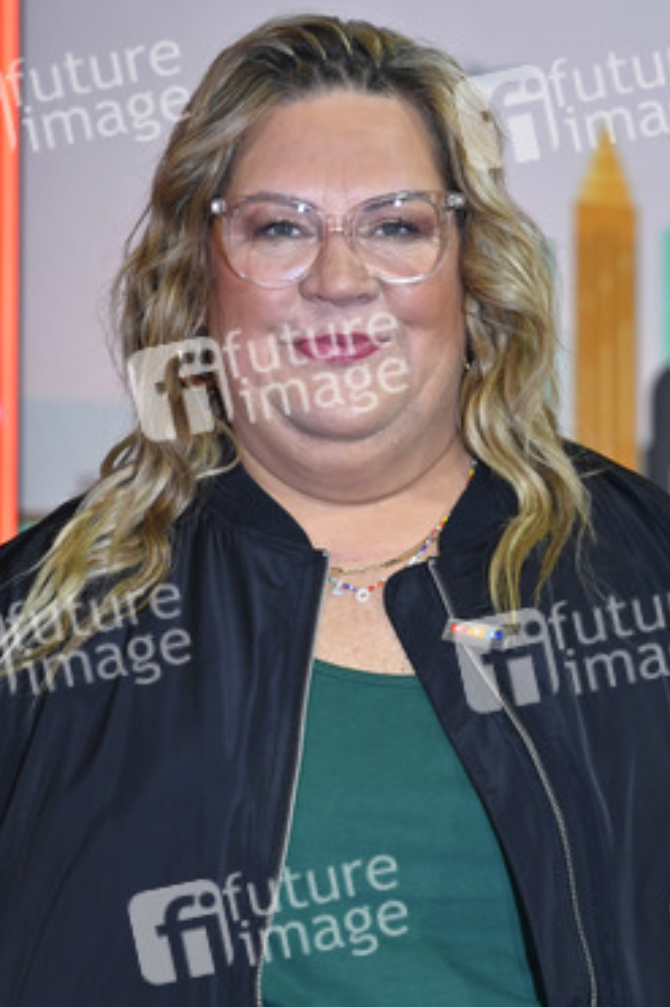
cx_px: 347
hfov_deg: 24.2
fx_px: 1565
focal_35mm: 56
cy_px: 513
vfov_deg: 35.7
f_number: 4
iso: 1000
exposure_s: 1/200
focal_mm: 52
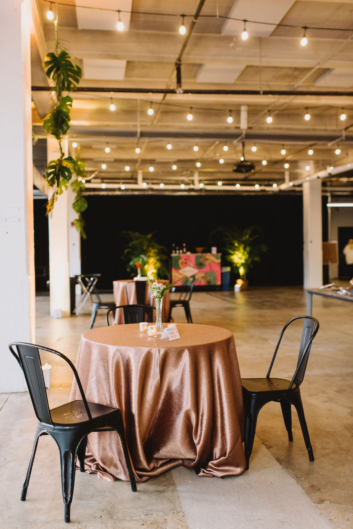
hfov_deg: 37.9
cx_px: 176
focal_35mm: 35
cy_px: 264
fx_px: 514
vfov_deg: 54.4
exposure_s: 1/100
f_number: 2.5
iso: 1000
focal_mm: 35
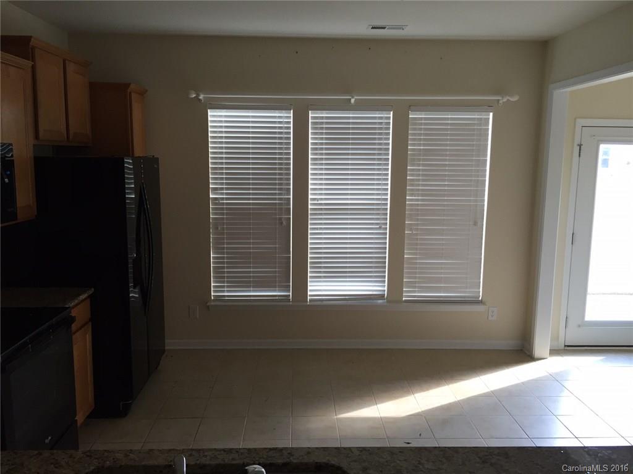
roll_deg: -0.7
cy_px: 237
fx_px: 530
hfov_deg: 61.7
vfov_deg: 48.2
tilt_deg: -9.1
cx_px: 316
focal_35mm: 29
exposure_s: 1/30
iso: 32
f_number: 2.2
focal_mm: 4.15
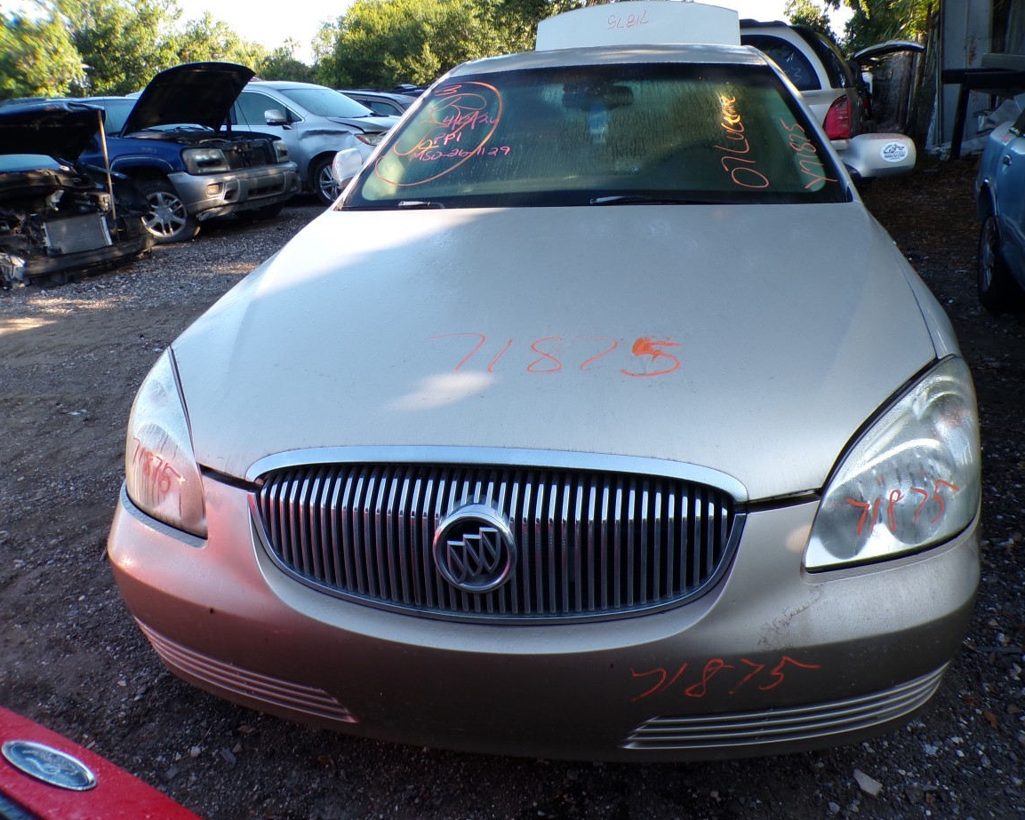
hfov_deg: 65.9
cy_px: 395
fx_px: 789
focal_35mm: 26
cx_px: 550
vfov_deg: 54.9
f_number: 4.4
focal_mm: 4.3
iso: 100
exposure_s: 1/75
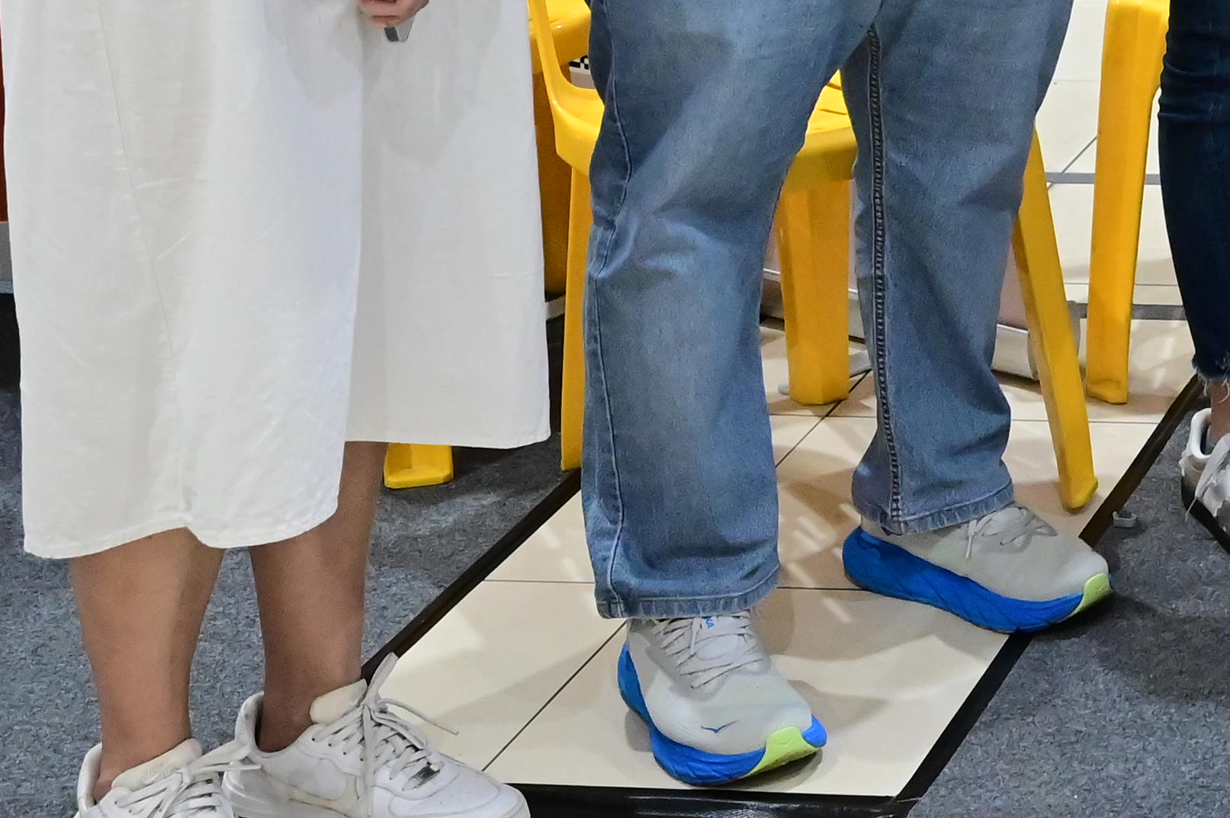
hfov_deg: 18.8
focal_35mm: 92
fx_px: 3137
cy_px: -441
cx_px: 1989
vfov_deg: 13.9
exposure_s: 1/160
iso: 5000
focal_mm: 24.5
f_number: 5.6
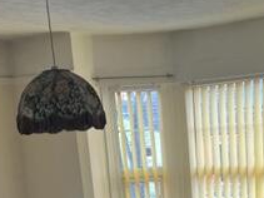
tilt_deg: -14.4
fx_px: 602
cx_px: 203
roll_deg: +4.1
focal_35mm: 79
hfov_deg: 24.4
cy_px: 273
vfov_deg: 17.3
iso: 64
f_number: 1.6
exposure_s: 1/122
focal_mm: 5.1
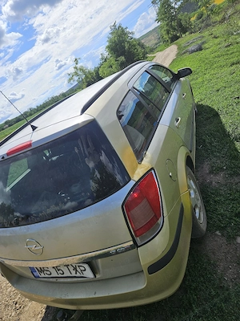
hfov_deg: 58.9
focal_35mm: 23
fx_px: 213
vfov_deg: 73.9
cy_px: 160
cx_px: 120
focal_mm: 5.4
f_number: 1.8
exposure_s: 1/2500
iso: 25
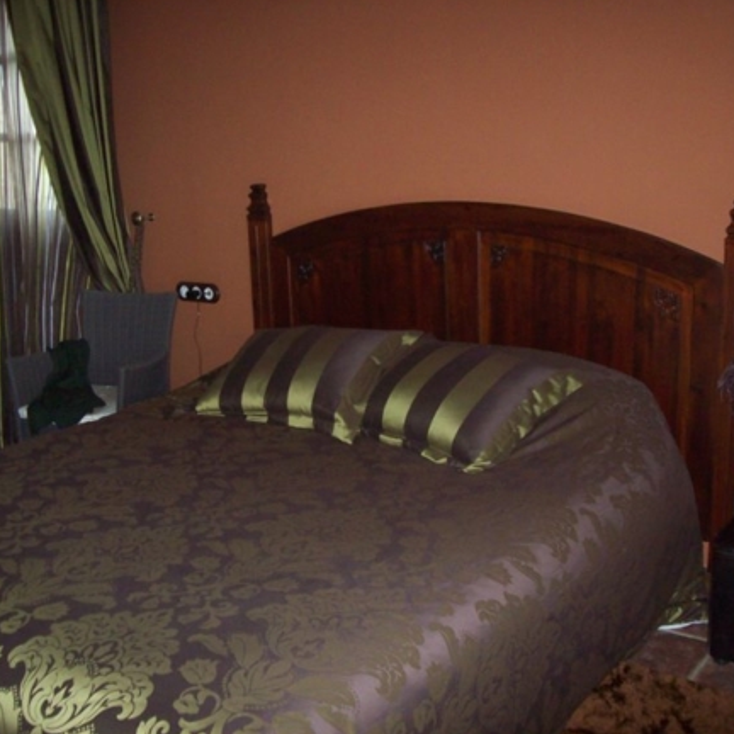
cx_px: 365
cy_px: 367
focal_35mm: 43
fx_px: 1032
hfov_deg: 39.2
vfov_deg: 39.2
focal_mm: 6
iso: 200
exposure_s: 1/64
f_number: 2.7
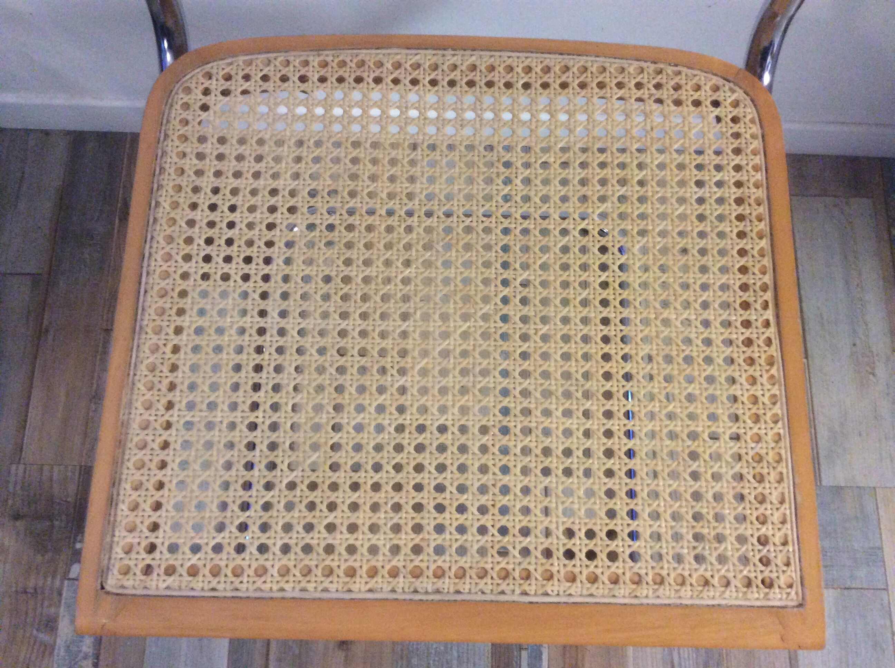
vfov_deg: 44.1
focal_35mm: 32
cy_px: 334
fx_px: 826
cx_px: 448
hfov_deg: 56.9
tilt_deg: -74.4
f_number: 2.4
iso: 250
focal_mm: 3.3
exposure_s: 1/17
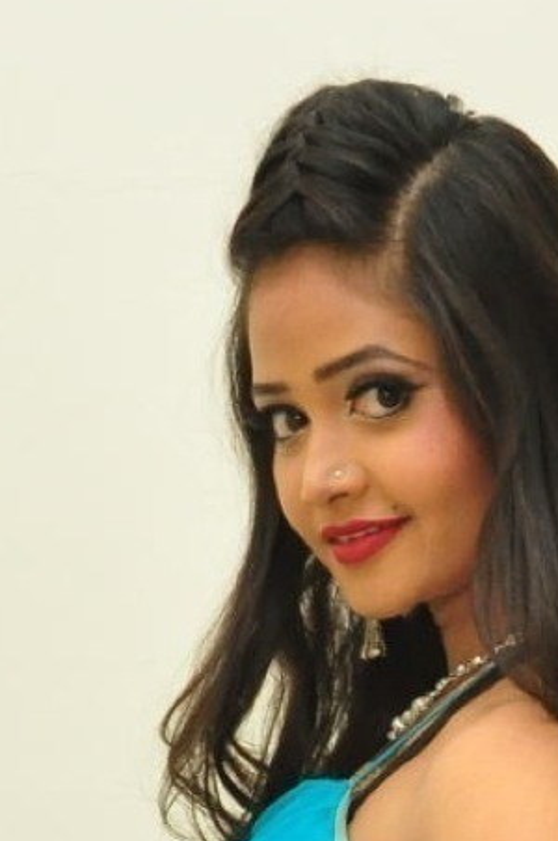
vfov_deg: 10.5
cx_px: 446
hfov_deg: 7.6
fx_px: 4198
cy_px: 1649
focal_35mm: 180
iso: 1600
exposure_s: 1/125
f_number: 9
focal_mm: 30
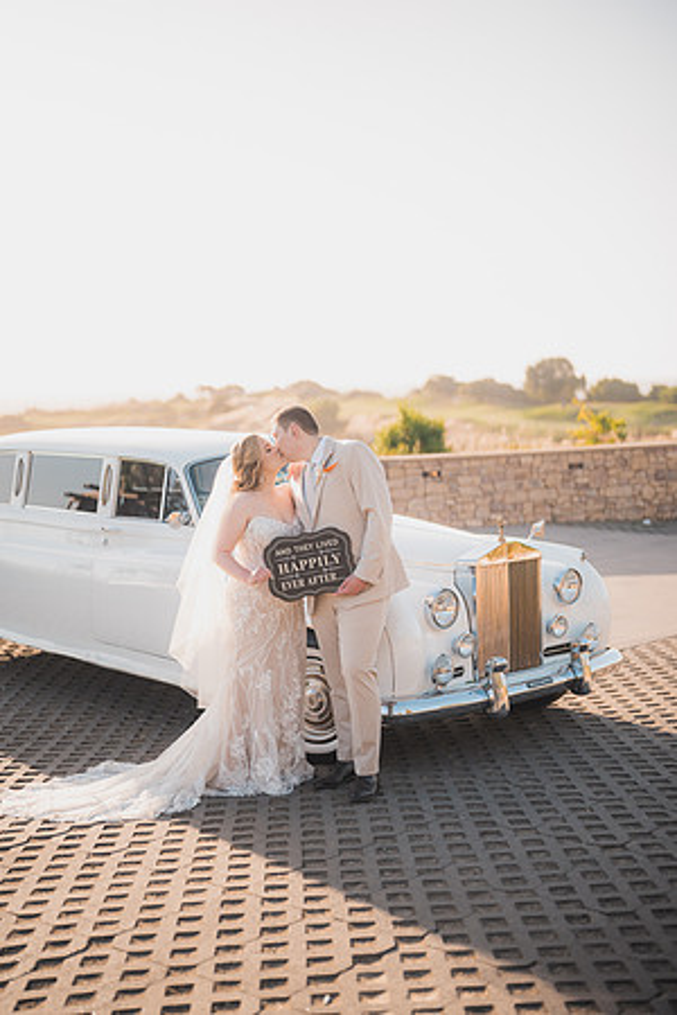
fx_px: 1410
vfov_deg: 39.6
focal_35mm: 50
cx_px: 338
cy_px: 508
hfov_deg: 27.0
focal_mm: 50
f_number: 1.2
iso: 200
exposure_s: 1/5000
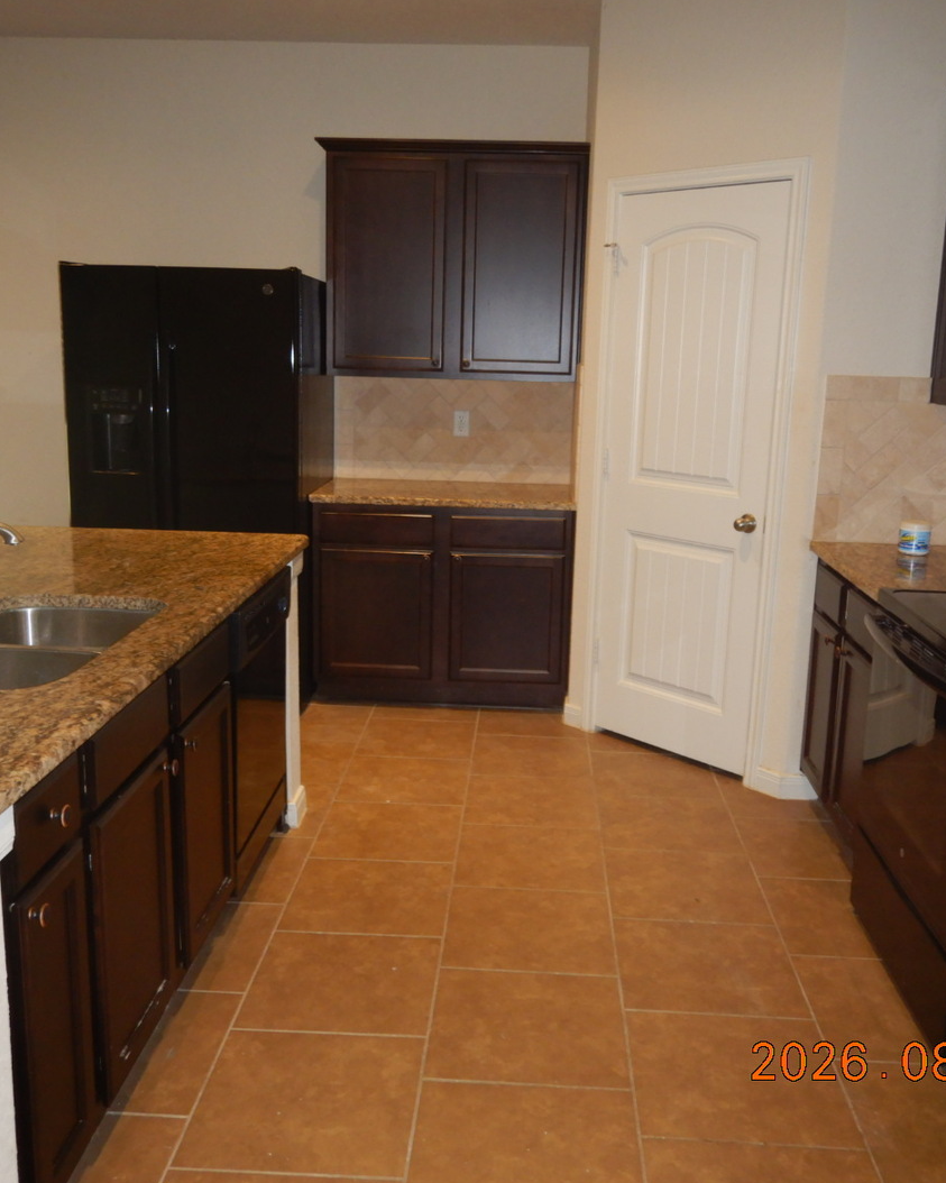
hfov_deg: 45.8
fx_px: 1120
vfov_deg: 55.7
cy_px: 583
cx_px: 494
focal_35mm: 32
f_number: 2.8
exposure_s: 1/30
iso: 200
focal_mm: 4.3
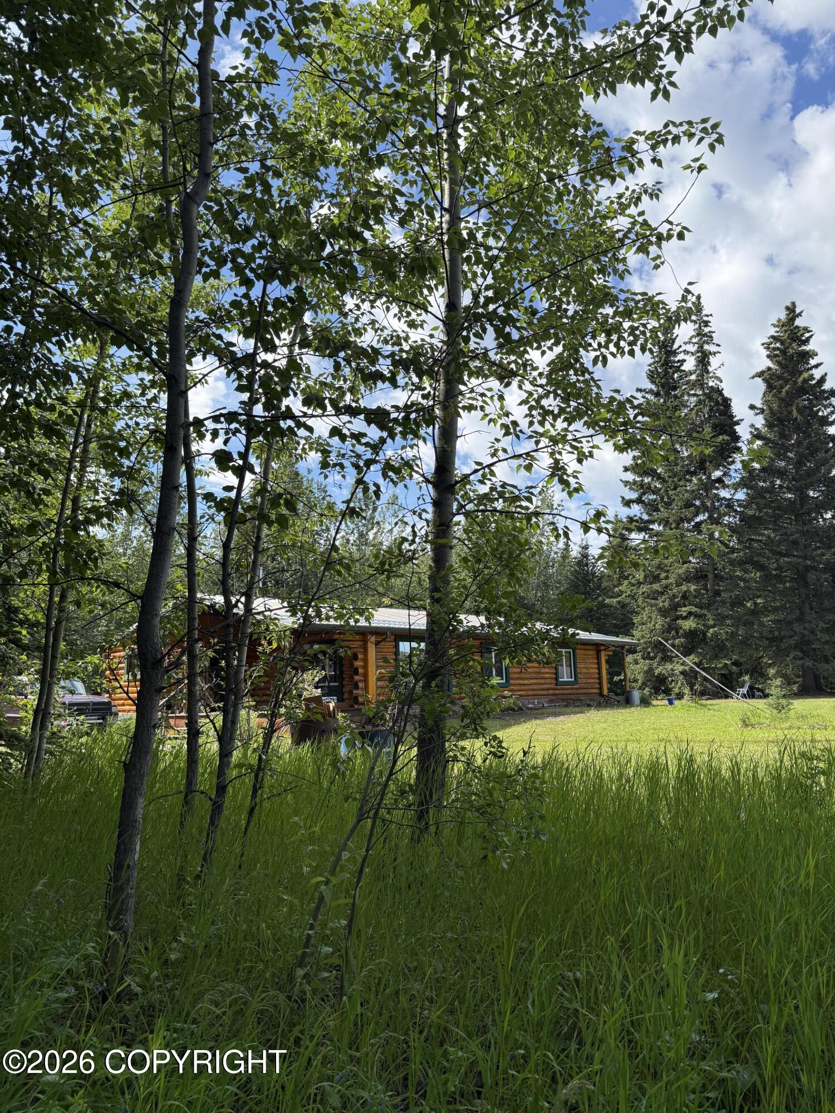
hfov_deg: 56.8
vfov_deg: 71.6
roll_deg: +1.1
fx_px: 772
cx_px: 418
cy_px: 556
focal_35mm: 24
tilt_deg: +10.5
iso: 100
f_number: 1.78
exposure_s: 1/2525
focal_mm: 6.76
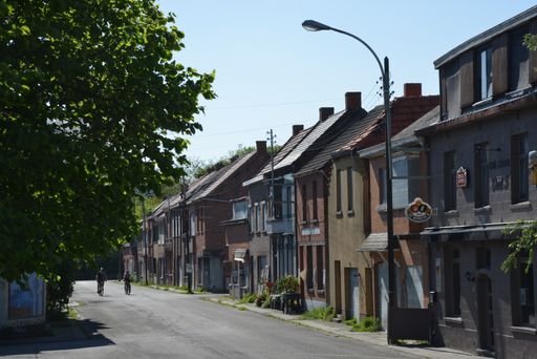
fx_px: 1463
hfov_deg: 20.8
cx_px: 268
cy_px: 180
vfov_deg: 14.0
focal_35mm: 98
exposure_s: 1/100
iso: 200
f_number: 18
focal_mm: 98
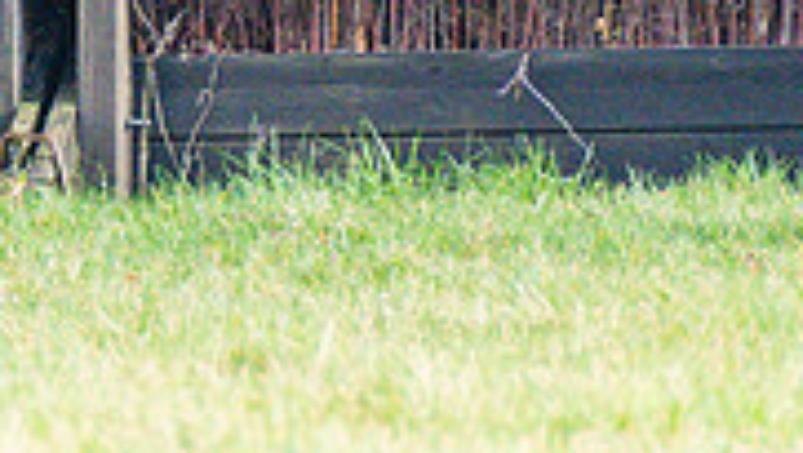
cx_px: 104
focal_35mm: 2333
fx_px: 49697
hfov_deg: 0.9
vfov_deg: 0.5
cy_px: -488
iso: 800
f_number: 4
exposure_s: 1/1600
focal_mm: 280
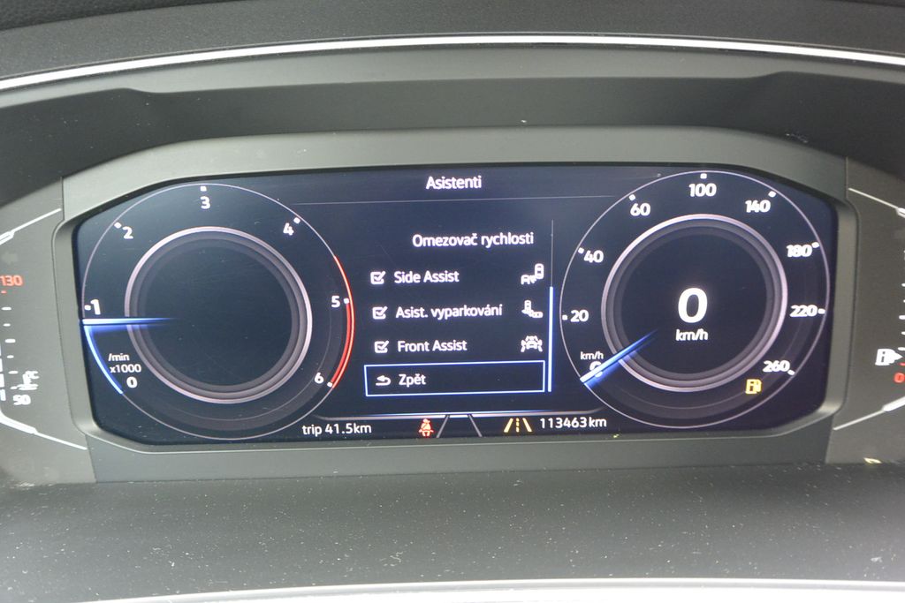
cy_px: 302
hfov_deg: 63.7
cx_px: 452
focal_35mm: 29
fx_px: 729
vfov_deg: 45.0
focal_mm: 11
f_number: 3.5
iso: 800
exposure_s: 1/30
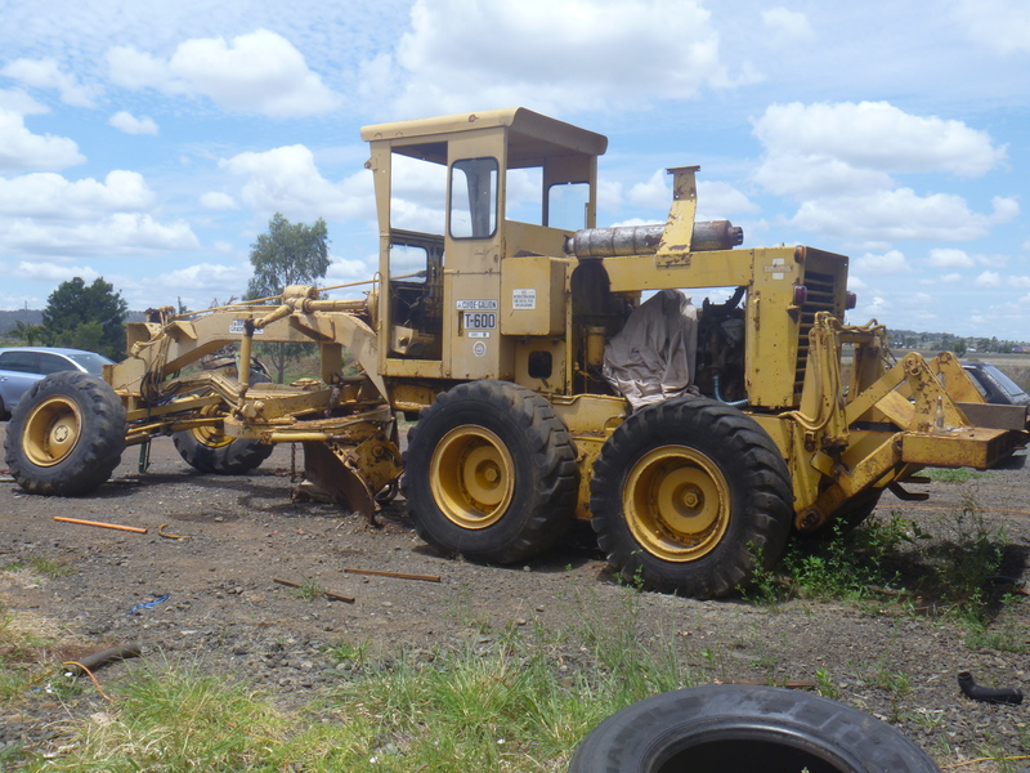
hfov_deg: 52.6
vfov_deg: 40.7
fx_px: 1041
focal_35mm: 35
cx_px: 515
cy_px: 386
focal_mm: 6.3
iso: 80
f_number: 5.6
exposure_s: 1/250
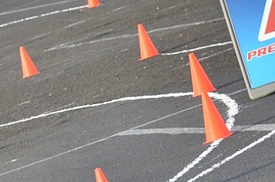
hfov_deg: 3.9
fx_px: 4011
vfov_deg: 2.6
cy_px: 170
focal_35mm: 526
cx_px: -164
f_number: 5.6
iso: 200
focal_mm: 78
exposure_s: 1/250
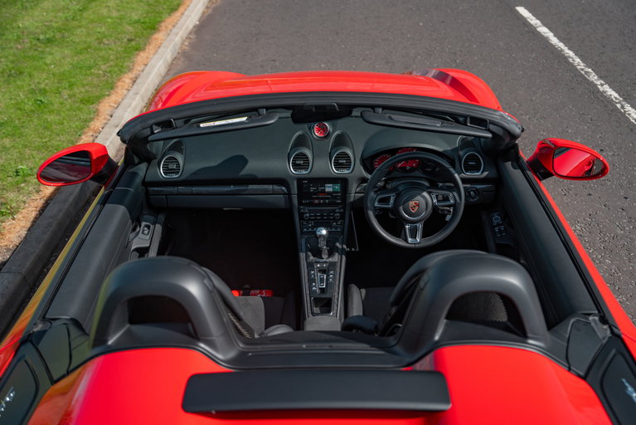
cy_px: 212
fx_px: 601
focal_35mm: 34
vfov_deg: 38.9
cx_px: 318
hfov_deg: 55.8
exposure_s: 1/1250
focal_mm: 34
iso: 160
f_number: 2.8
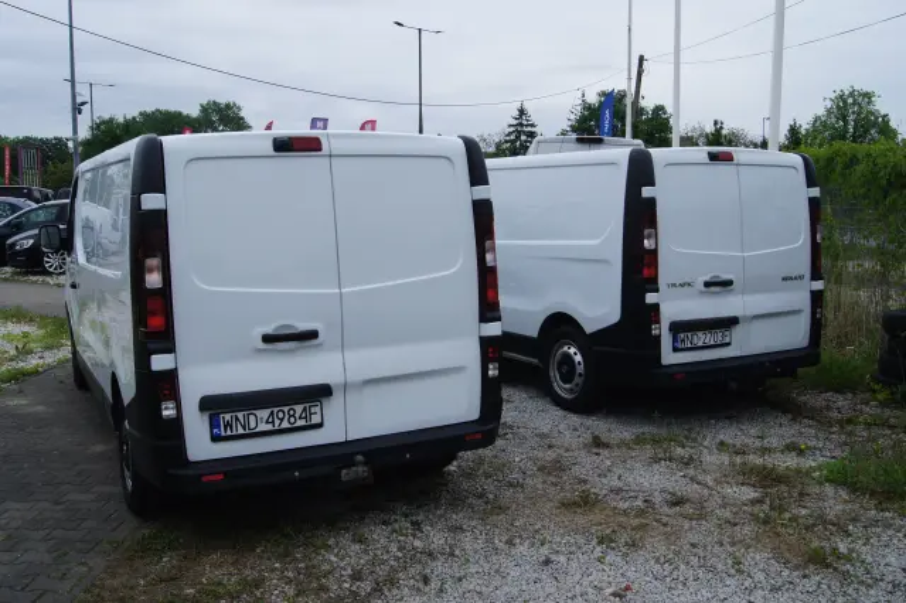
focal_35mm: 36
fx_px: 905
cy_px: 302
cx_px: 453
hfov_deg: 53.2
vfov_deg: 36.8
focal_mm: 24
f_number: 13
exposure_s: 1/60
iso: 100
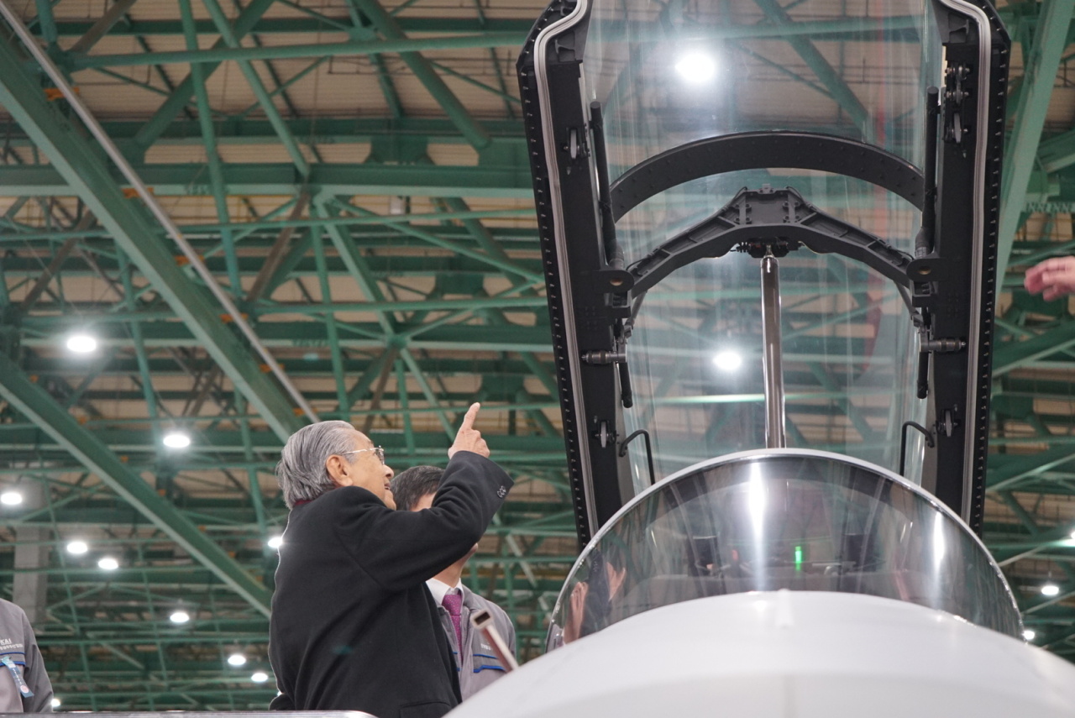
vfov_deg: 19.5
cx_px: 538
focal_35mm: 70
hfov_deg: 28.8
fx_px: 2091
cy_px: 359
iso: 5000
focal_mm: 70
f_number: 5.6
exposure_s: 1/160
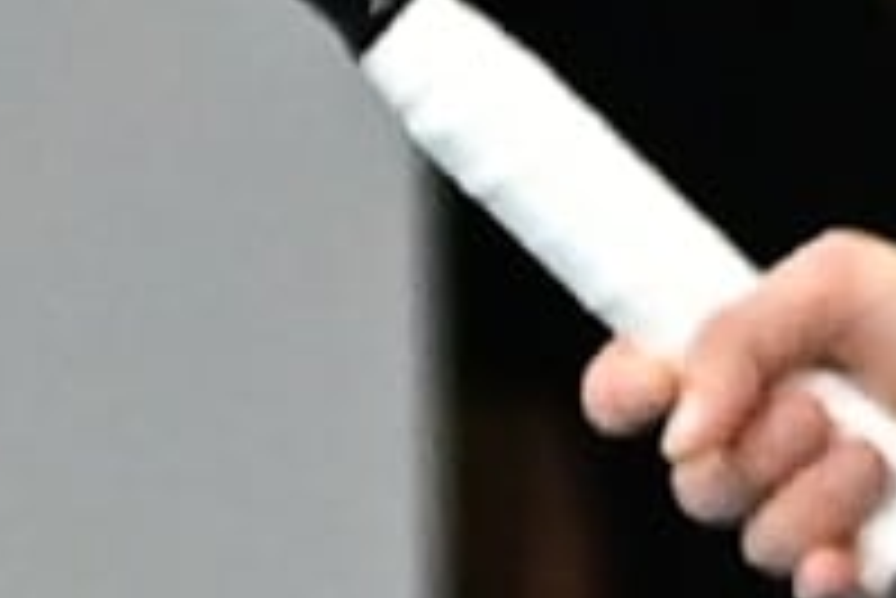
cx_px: 2152
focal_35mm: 1205
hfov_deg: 1.7
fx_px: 30012
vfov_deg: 1.1
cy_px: -166
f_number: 2.8
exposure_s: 1/3200
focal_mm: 160
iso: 1600
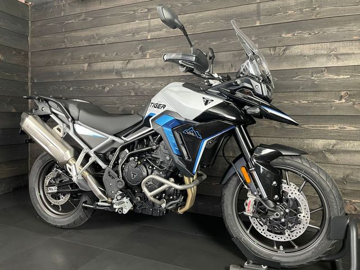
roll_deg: -0.2
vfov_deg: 53.1
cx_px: 180
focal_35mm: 26
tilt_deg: -2.7
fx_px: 270
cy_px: 135
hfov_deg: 67.3
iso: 500
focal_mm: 4.2
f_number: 1.6
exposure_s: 1/50
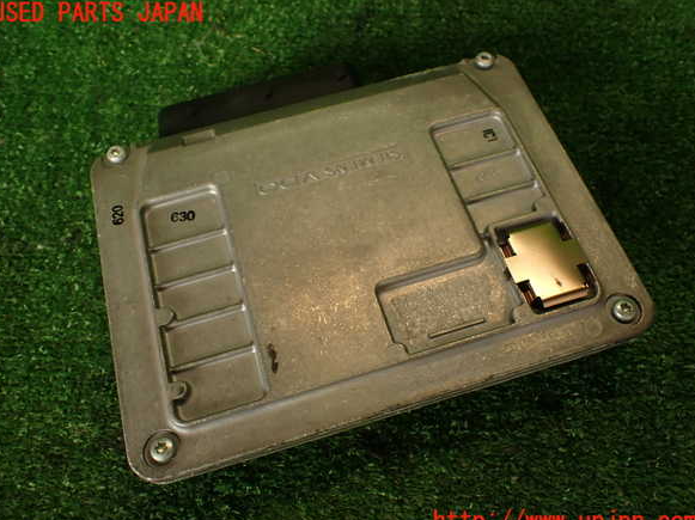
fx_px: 622
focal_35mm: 31
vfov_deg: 45.4
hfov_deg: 58.4
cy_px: 268
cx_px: 345
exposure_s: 1/80
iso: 100
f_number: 2.3
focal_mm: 5.4
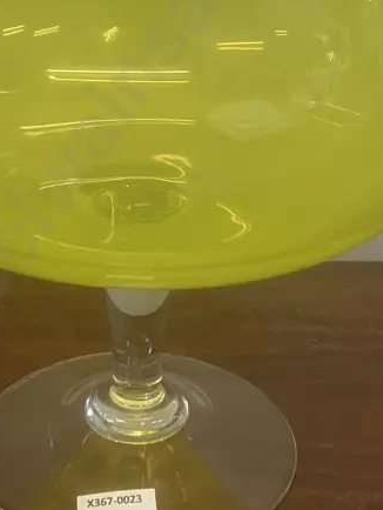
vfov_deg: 28.3
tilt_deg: -12.3
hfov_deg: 22.2
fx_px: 973
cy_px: 55
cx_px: 155
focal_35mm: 66
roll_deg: -0.8
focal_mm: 3.99
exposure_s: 1/50
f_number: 1.8
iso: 200
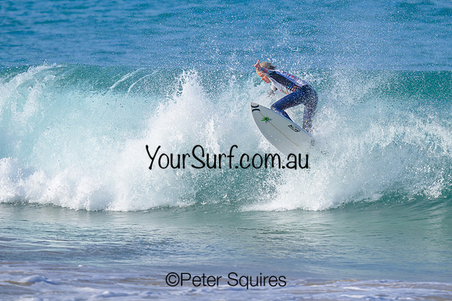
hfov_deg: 1.9
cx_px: 303
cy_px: 103
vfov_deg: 1.3
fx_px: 13794
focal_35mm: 1098
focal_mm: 800
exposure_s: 1/2000
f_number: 6.3
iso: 360
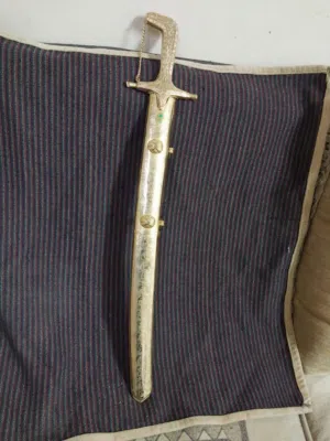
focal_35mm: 26
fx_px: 330
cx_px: 165
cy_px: 220
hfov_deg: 53.1
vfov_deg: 67.3
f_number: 1.8
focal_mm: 4
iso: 500
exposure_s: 1/25
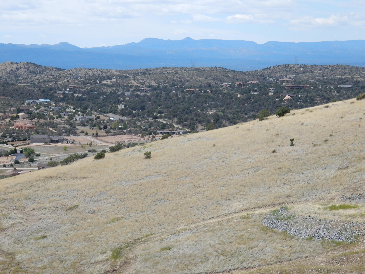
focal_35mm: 117
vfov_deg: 12.7
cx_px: 182
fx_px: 1234
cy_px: 137
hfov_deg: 16.8
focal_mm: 20.9
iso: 125
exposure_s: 1/640
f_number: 5.6
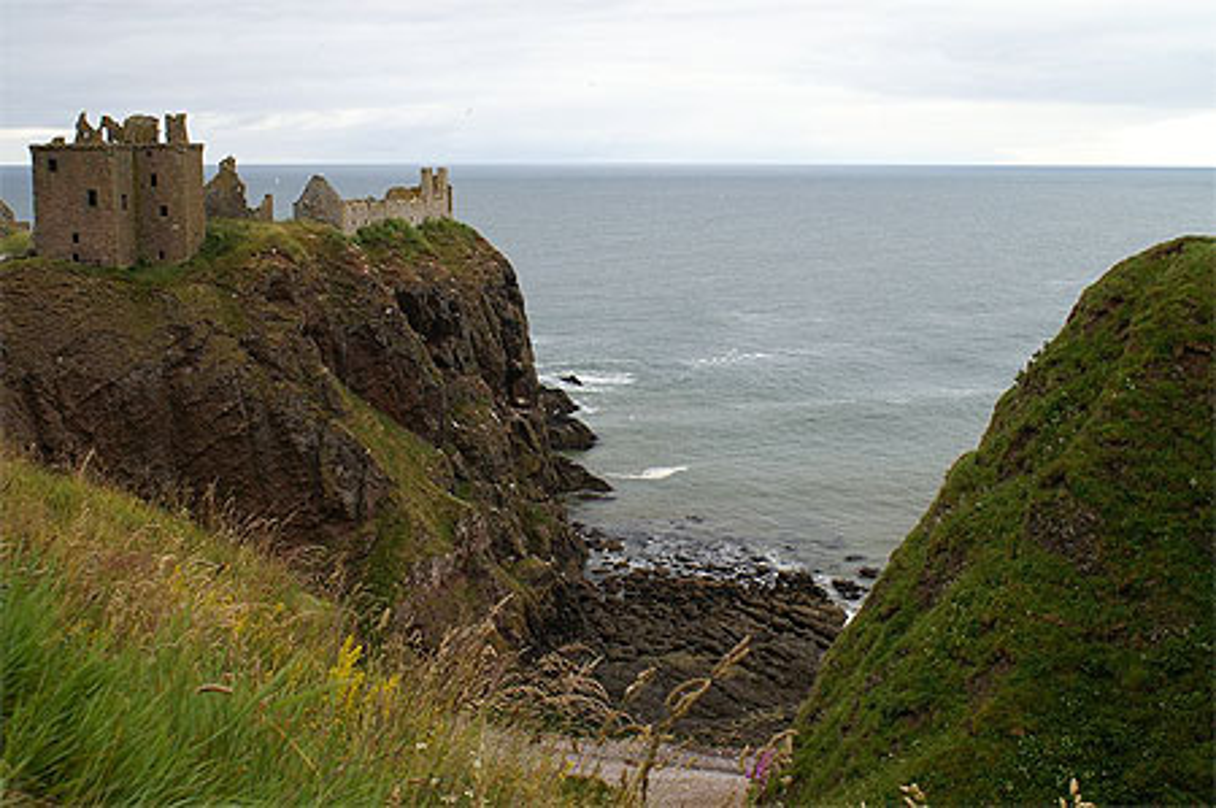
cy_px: 404
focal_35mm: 45
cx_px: 608
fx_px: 1518
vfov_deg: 29.8
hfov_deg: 43.6
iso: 100
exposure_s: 1/60
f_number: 6.3
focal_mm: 30
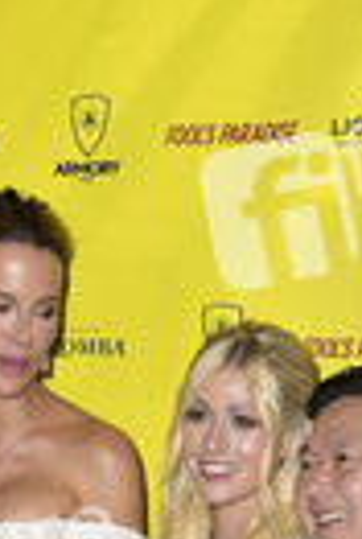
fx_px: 1830
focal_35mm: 122
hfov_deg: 11.2
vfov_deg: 15.4
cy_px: 811
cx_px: 39
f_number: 6.3
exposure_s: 1/250
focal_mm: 40
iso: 250
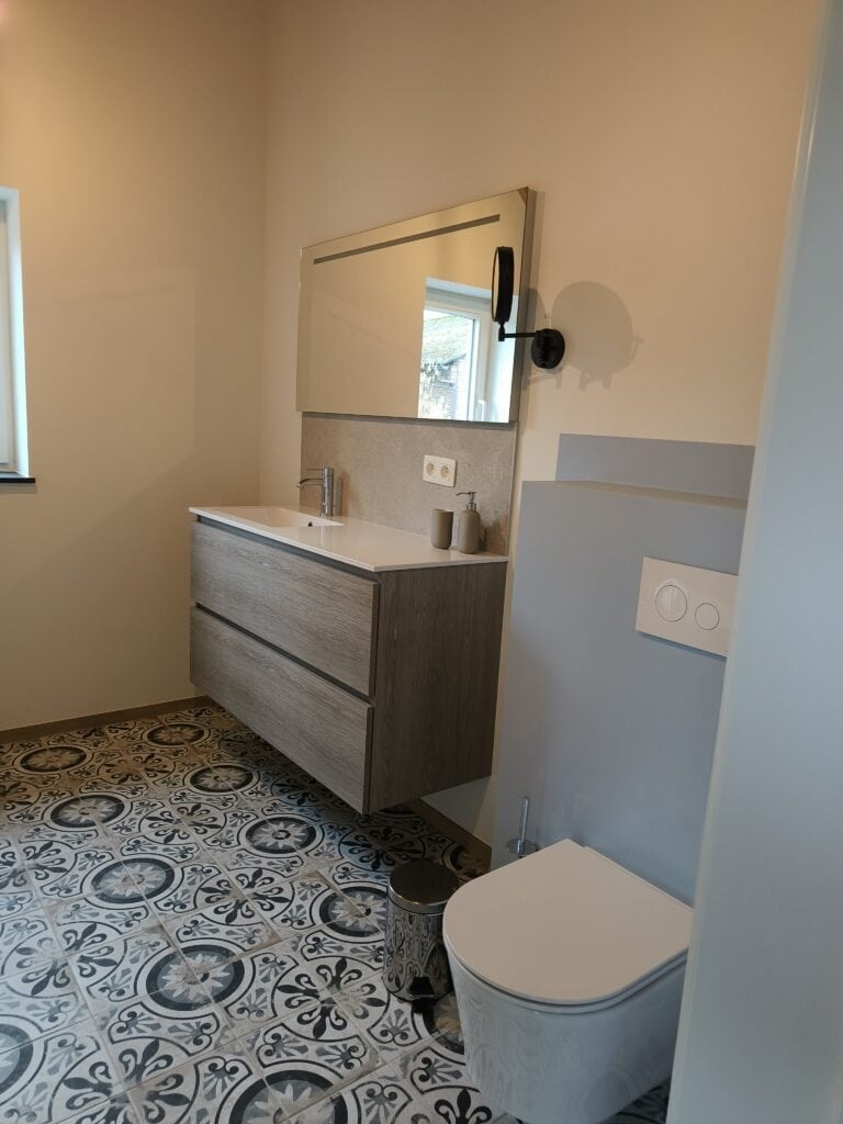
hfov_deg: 56.8
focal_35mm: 24
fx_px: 779
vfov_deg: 71.6
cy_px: 562
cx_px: 422
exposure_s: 1/50
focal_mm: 5.59
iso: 320
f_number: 1.8
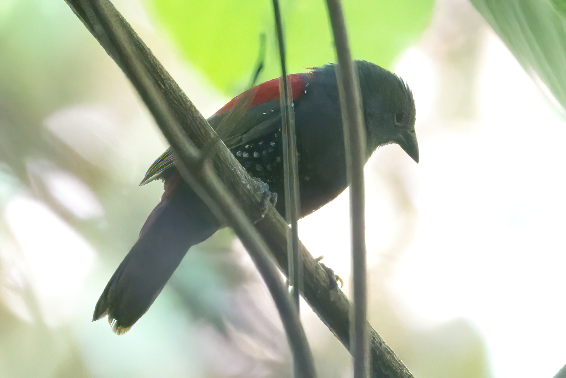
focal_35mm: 840
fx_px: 13206
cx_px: 283
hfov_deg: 2.5
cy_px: 189
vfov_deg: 1.6
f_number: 10
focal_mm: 840
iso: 25600
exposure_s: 1/250
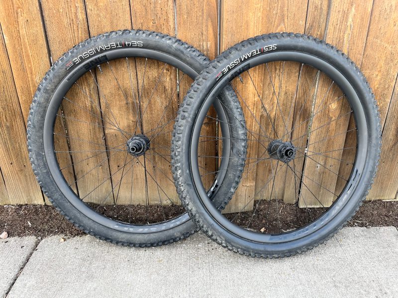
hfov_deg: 67.3
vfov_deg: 53.0
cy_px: 149
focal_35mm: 26
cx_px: 199
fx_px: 299
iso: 32
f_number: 1.6
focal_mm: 5.1
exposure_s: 1/122
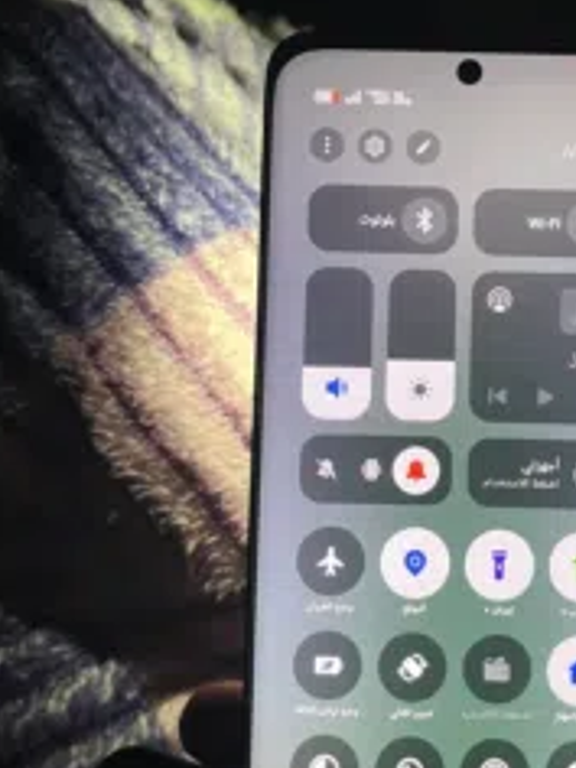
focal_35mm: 44
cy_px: 309
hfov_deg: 32.1
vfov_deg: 42.7
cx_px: 452
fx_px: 976
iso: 500
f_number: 1.6
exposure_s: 1/60
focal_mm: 5.1
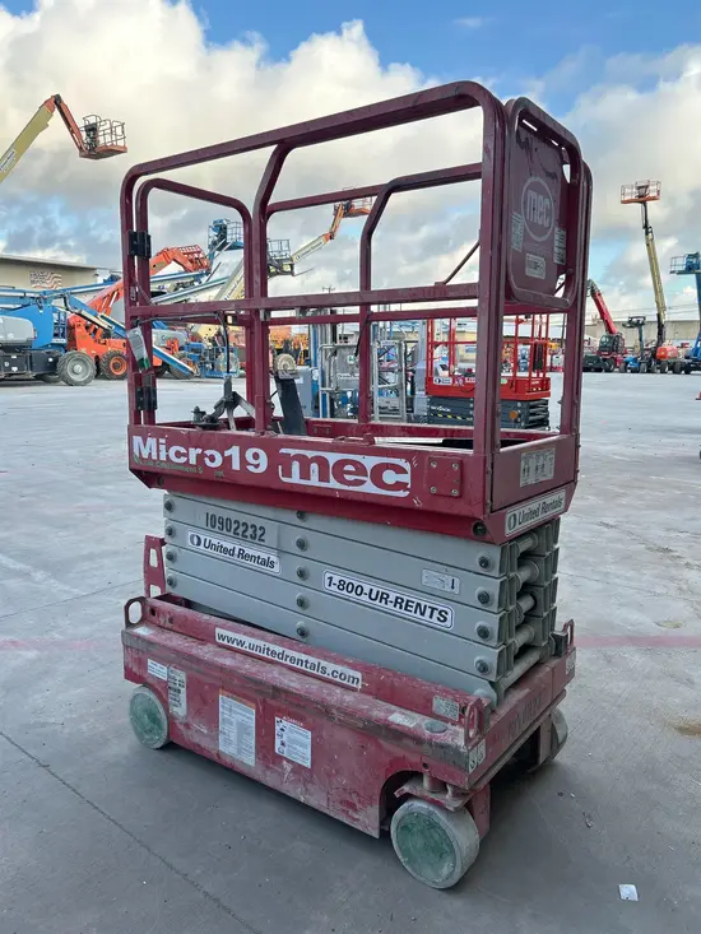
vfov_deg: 67.3
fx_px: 702
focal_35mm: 26
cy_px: 467
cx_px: 350
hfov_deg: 53.1
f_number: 1.5
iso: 50
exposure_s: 1/840
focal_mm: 5.7
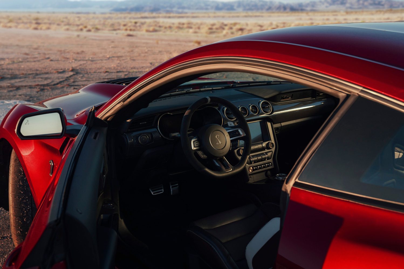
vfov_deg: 30.5
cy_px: 134
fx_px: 494
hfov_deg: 44.5
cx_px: 202
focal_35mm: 44
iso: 200
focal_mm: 44
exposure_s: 1/50
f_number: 5
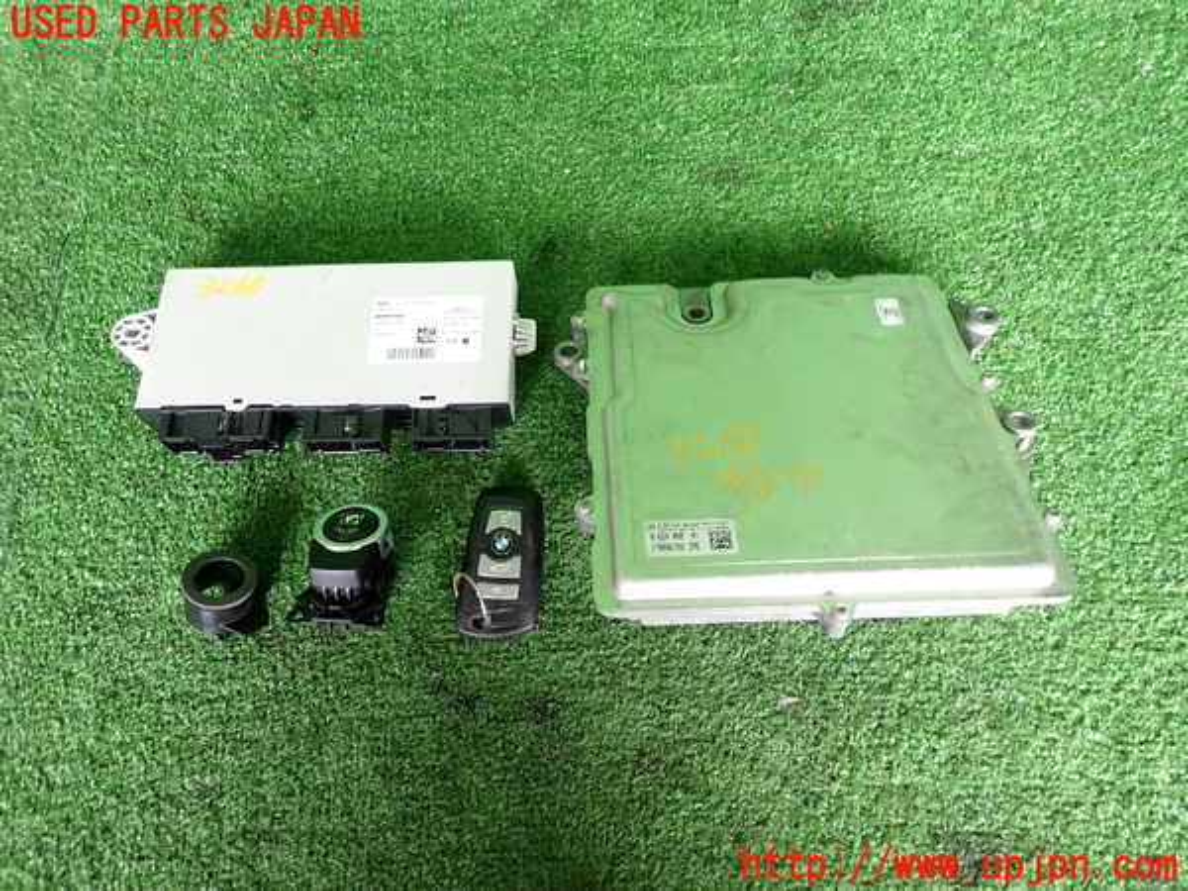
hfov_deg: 69.4
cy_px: 446
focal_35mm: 25
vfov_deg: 54.9
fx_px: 858
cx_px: 594
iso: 200
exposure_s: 1/50
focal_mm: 4.5
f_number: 2
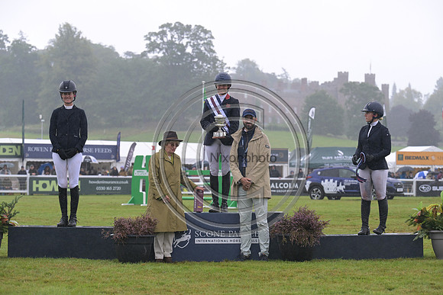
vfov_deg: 11.9
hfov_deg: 17.8
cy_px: 148
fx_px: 1415
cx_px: 222
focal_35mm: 115
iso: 1100
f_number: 5
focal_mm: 115
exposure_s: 1/1000
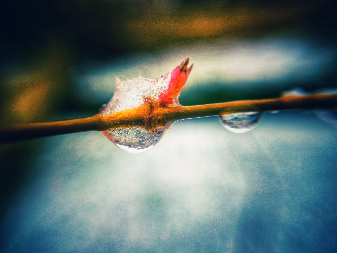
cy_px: 126
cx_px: 168
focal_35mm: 26
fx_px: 253
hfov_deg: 67.3
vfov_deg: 53.1
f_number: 1.8
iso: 32
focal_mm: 4.25
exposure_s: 1/235
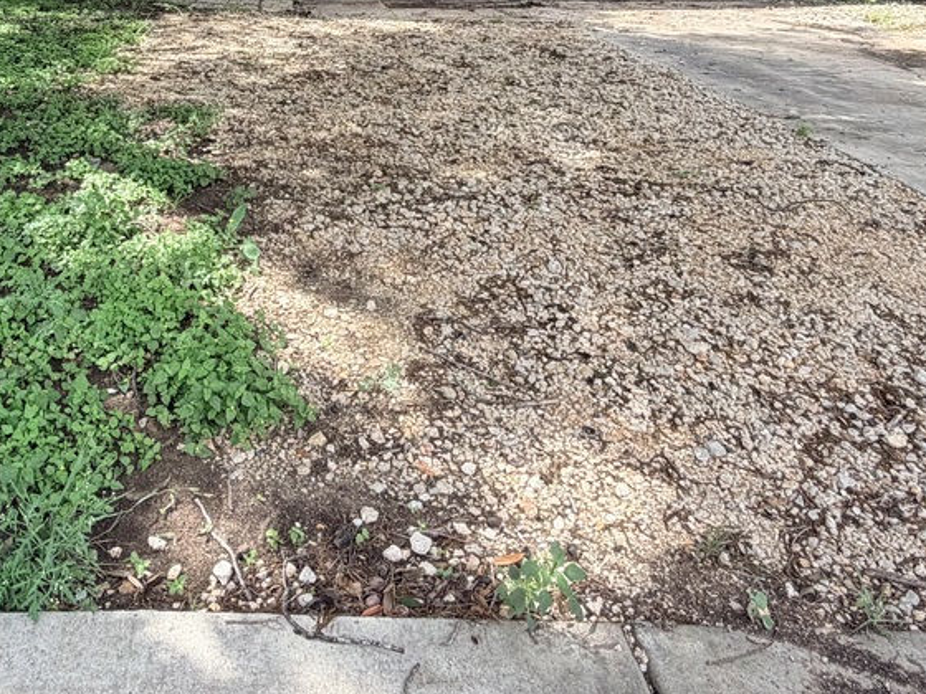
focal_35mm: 36
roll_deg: +1.1
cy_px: -21
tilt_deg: -5.8
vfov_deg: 35.4
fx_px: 963
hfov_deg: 50.2
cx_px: 289
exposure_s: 1/331
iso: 50
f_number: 2.2
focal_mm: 2.22
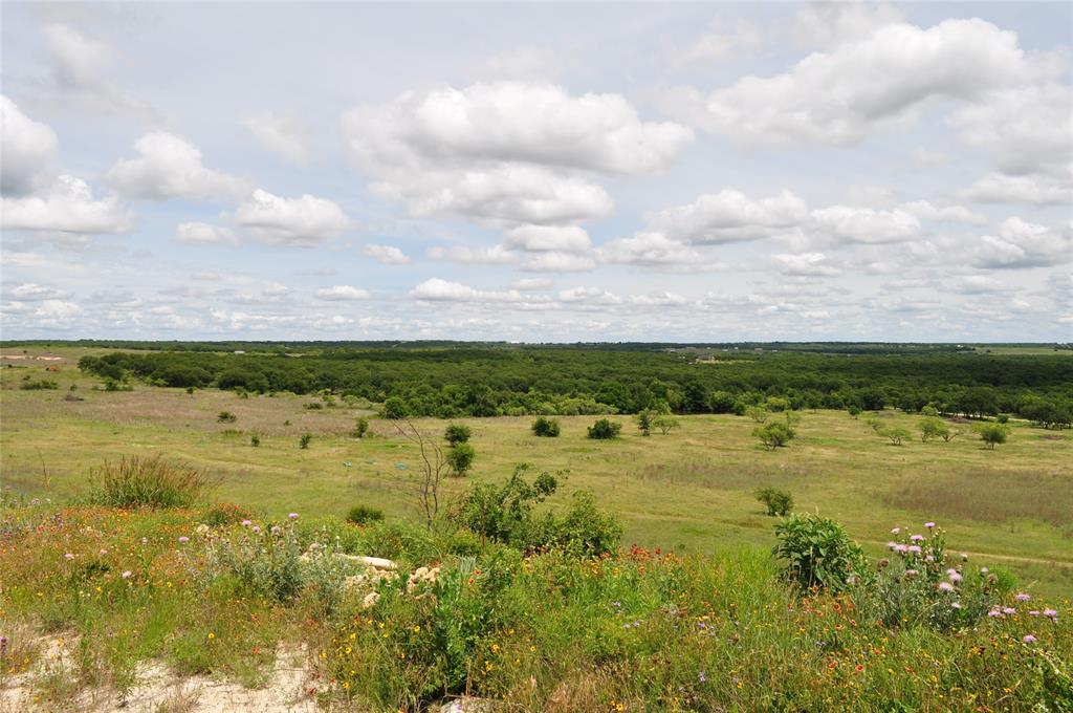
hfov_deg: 67.4
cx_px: 536
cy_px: 356
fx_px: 804
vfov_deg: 47.8
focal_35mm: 27
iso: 200
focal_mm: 18
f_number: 10
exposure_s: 1/320
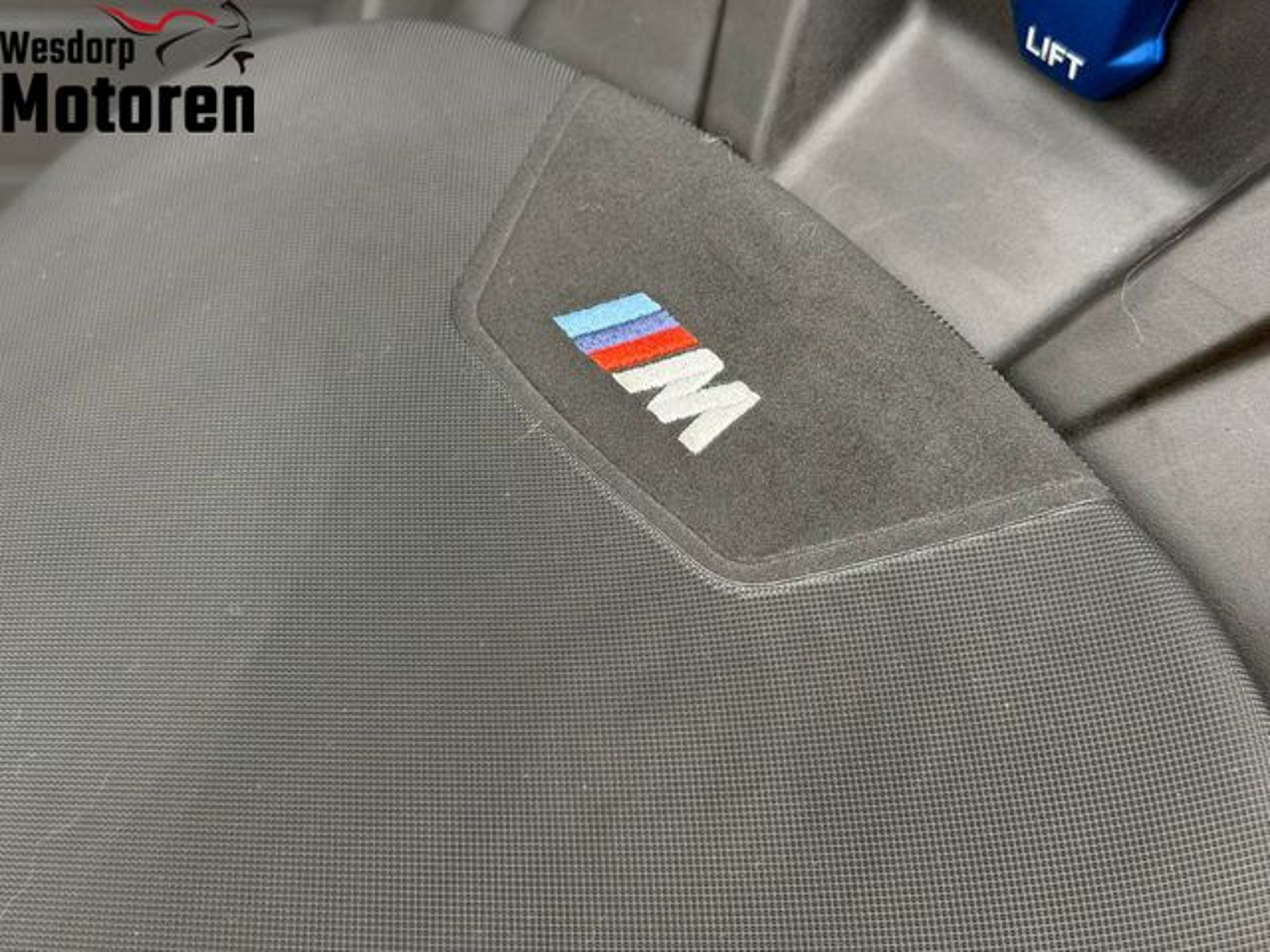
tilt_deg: -33.2
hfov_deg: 39.7
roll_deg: +1.2
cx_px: 635
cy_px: 476
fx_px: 1761
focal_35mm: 48
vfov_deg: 30.3
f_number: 1.78
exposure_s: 1/611
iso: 100
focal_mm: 6.76
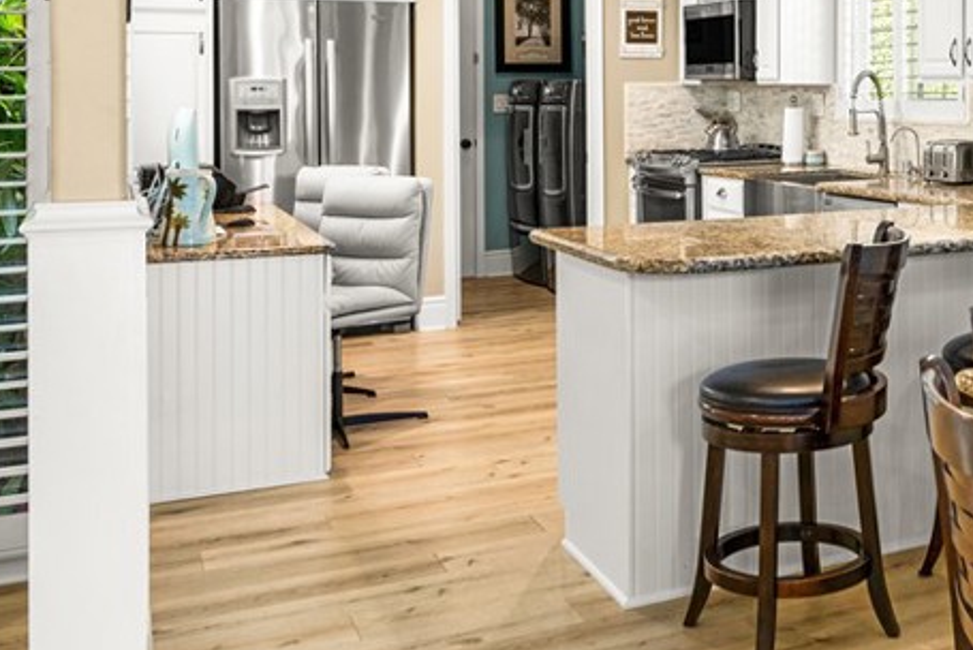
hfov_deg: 38.8
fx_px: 1247
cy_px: 87
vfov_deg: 28.3
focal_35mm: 46
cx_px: 924
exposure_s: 1/6
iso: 125
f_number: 8
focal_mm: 20.5
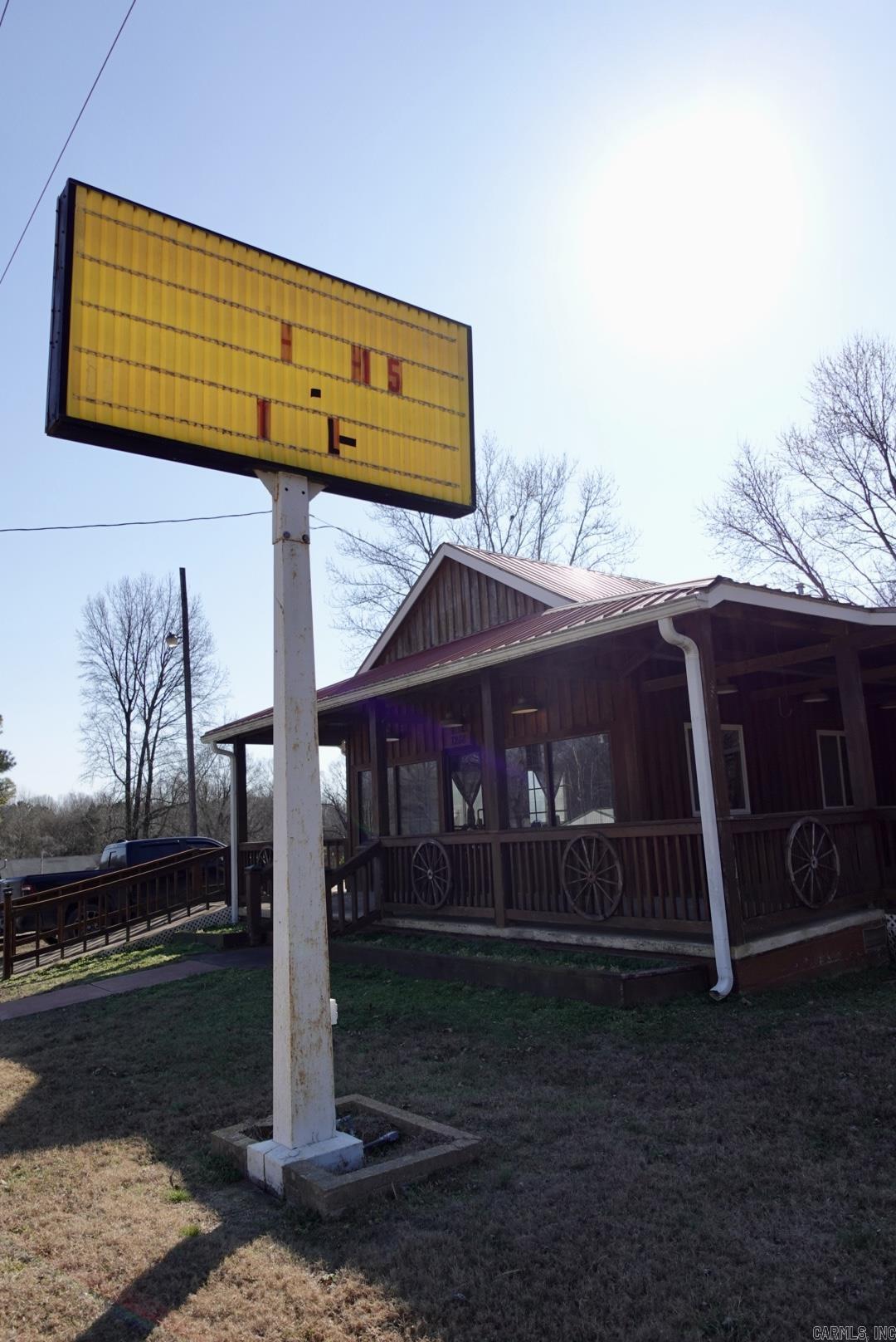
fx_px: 894
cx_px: 448
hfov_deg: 53.2
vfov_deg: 73.7
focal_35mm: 24
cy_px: 671
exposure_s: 1/320
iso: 125
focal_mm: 9.4
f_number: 2.5
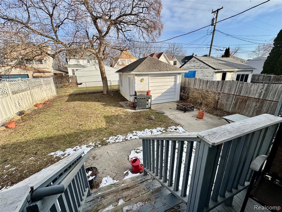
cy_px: 106
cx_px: 141
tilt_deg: -17.4
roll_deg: +1.5
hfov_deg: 102.1
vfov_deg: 85.7
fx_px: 114
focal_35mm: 14
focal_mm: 2.22
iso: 50
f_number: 2.2
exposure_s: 1/1126
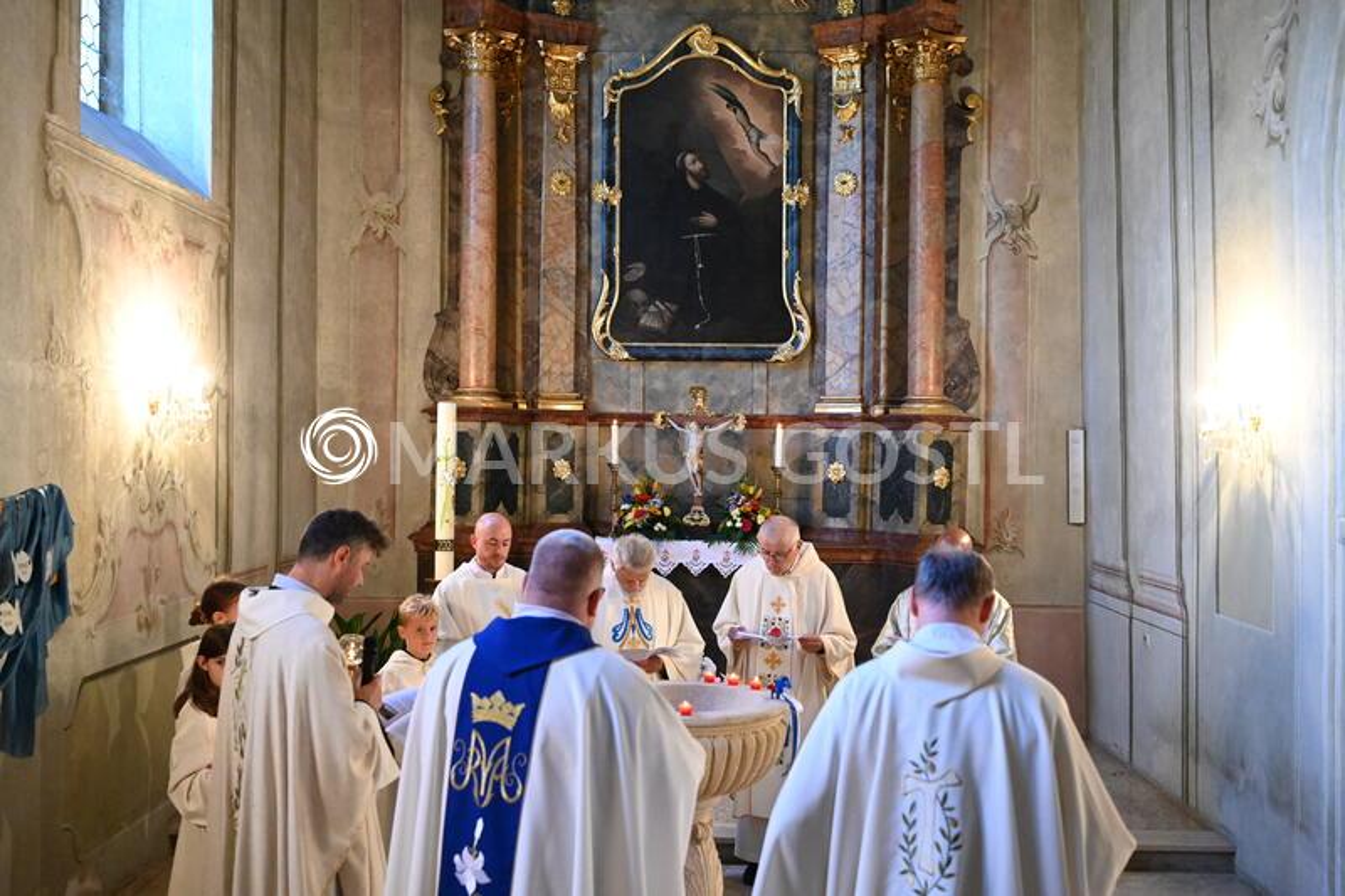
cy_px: 448
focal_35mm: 36
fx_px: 1345
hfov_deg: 53.1
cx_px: 672
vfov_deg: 36.9
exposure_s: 1/160
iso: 6400
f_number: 3.5
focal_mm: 36
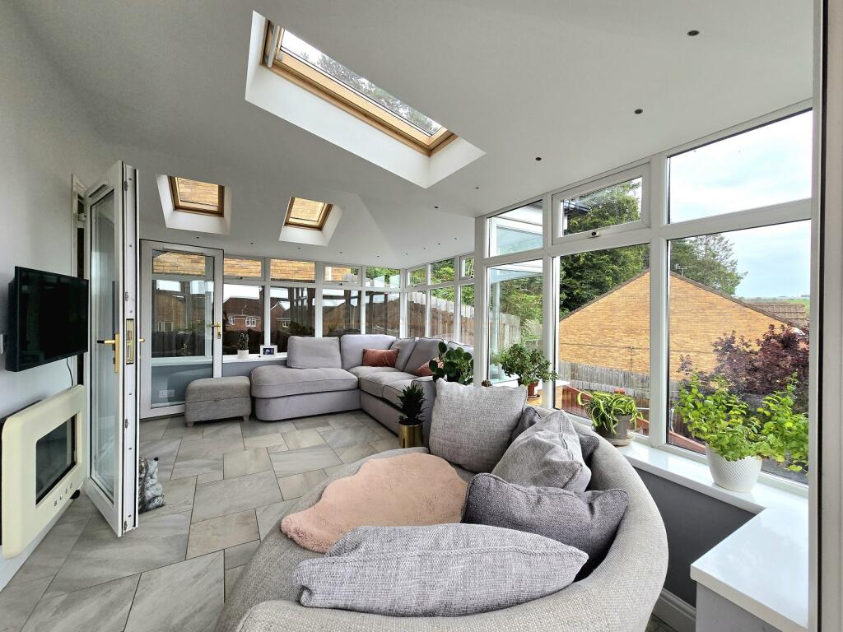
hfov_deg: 106.2
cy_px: 316
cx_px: 422
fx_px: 317
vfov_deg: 89.9
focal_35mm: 13
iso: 50
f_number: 2.2
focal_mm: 2.2
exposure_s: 1/333
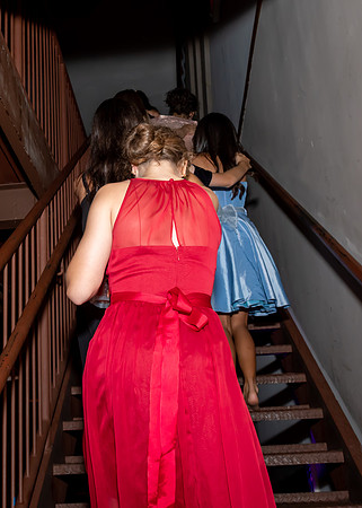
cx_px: 91
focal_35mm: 50
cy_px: 205
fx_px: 720
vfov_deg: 38.7
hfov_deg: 27.8
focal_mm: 19
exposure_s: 1/250
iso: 400
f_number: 6.3
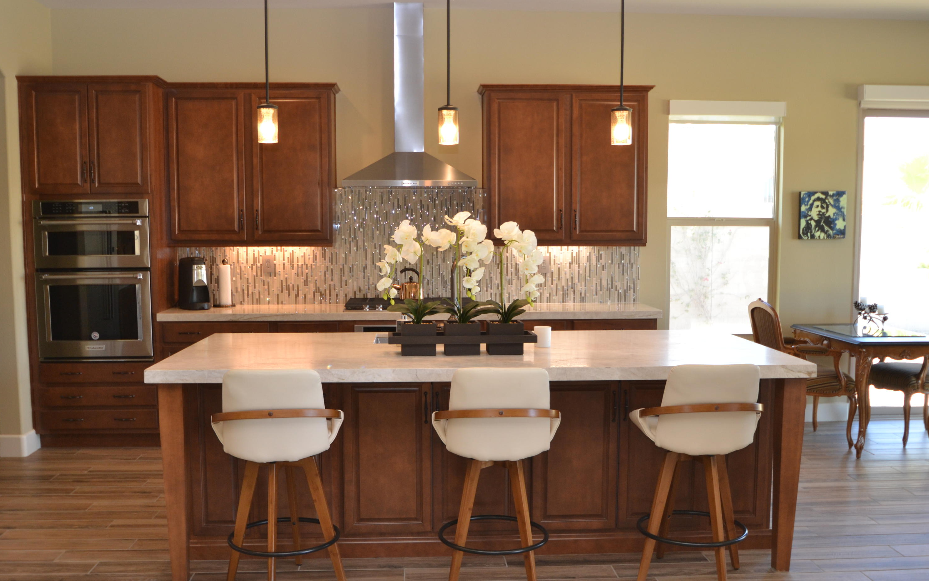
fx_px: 937
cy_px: 307
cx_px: 465
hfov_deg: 52.8
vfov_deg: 34.4
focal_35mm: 37
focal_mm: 24
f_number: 4.5
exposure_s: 1/60
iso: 450
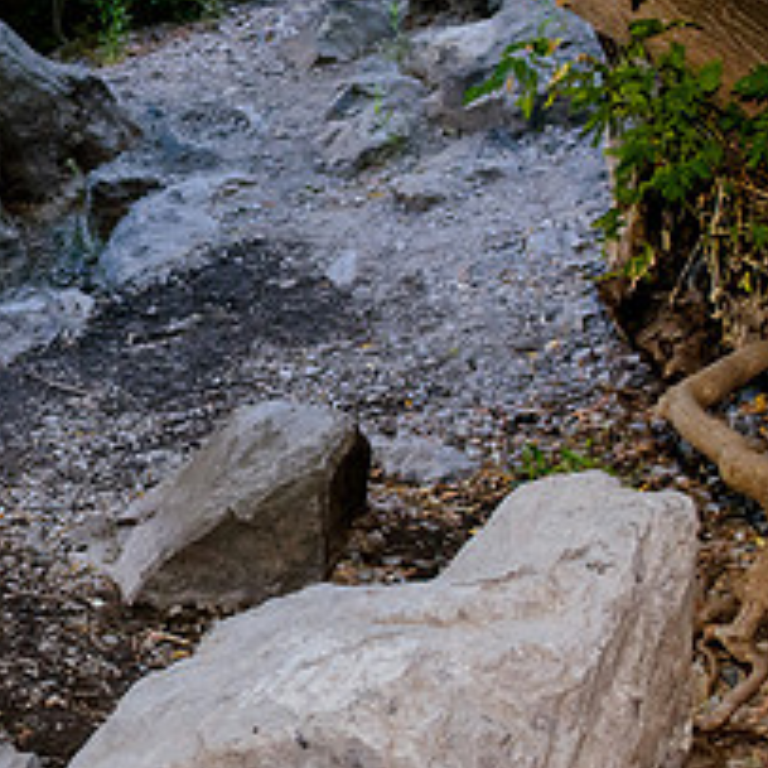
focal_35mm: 74
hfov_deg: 21.6
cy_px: 298
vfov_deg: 23.3
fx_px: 1857
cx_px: -164
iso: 1600
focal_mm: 26
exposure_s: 1/160
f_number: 5
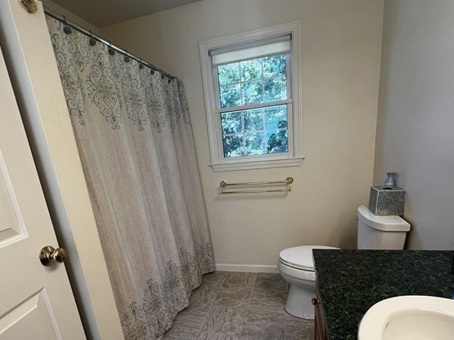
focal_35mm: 18
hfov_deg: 87.8
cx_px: 223
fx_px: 236
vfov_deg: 69.9
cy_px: 221
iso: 125
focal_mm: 1.57
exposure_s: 1/120
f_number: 1.8
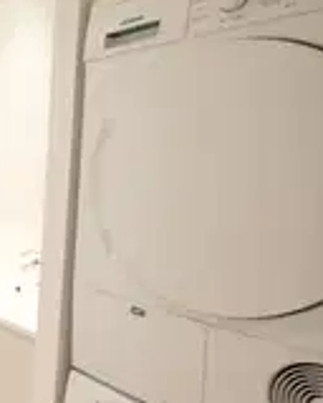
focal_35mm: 37
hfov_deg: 29.2
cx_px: -131
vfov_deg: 49.0
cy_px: 219
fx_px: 442
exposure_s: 1/60
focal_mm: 10
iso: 800
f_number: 5
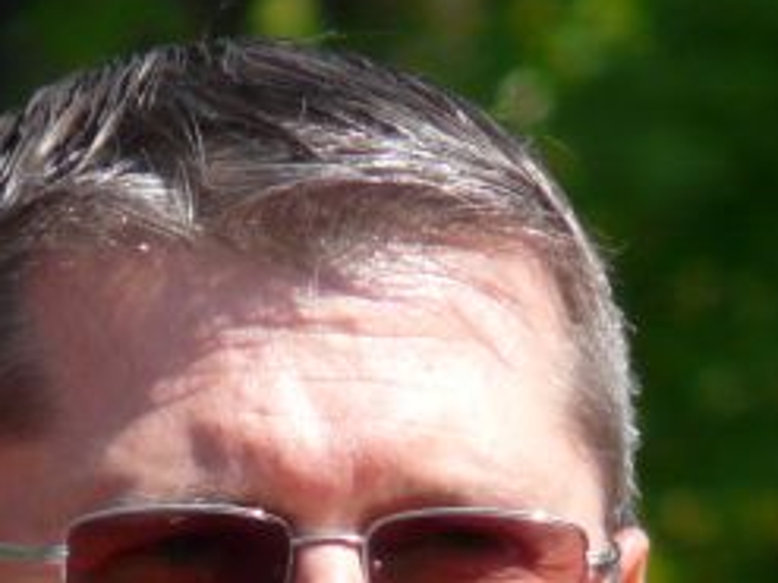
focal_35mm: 1631
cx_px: 397
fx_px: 36639
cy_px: 930
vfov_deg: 0.9
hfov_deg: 1.2
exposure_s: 1/500
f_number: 4.2
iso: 160
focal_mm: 82.8
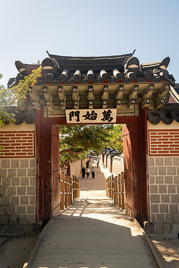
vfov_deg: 54.4
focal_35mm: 35
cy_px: 134
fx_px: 261
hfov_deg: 37.9
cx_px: 90
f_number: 4.5
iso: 64
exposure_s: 1/200
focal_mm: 35
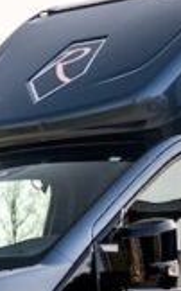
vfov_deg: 5.8
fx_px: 2878
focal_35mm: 364
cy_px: 287
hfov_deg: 3.6
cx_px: 285
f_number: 5
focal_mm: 53.9
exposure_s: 1/200
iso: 200
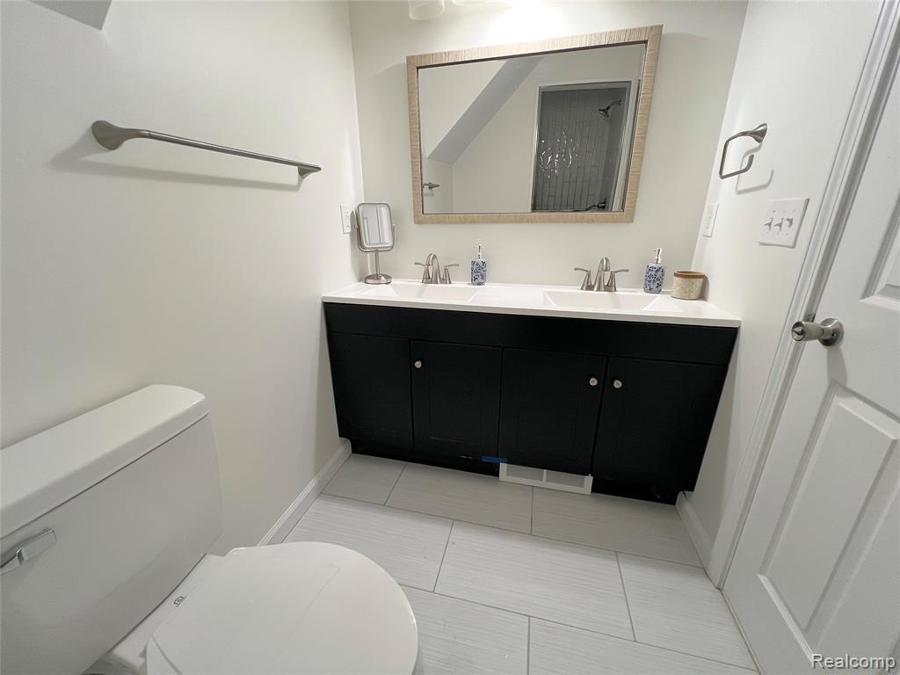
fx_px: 338
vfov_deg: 89.9
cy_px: 338
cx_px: 450
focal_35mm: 13
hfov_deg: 106.2
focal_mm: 1.57
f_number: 1.8
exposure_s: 1/60
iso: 250
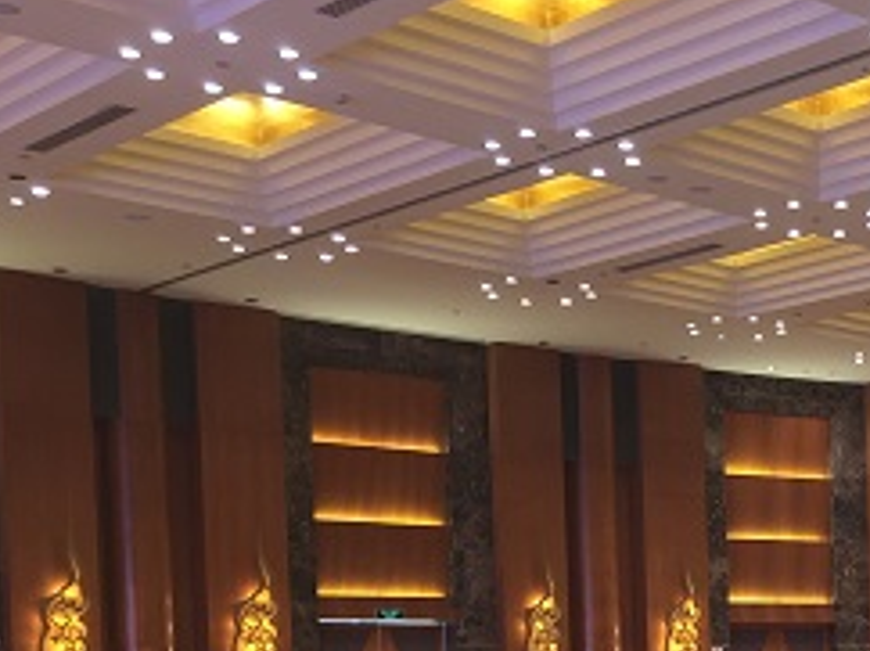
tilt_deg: -2.0
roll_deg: -0.1
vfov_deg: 19.4
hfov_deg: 25.7
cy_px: 752
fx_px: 1808
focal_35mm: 72
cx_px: 874
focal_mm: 4.15
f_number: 2.2
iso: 40
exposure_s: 1/33
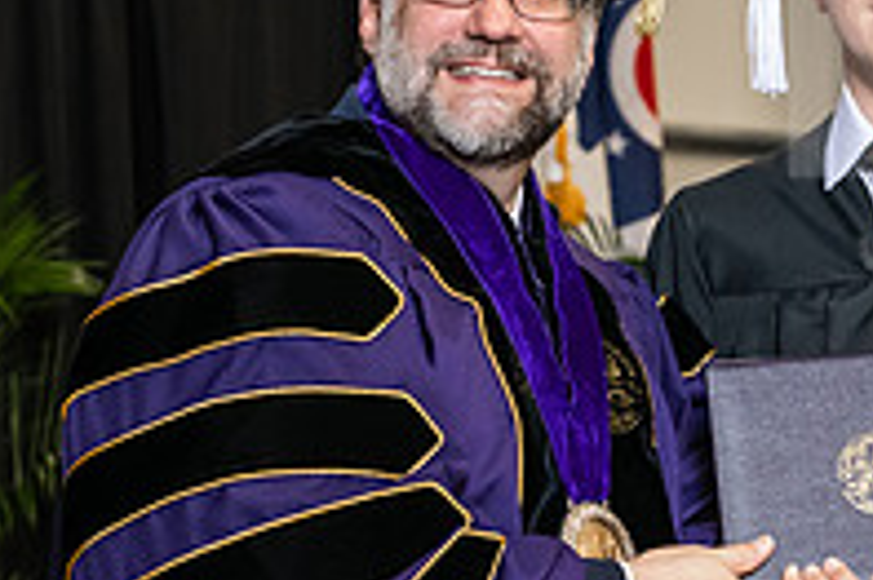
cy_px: 343
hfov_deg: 11.2
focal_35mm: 183
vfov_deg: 7.5
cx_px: 656
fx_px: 4434
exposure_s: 1/200
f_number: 5
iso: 2500
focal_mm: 62
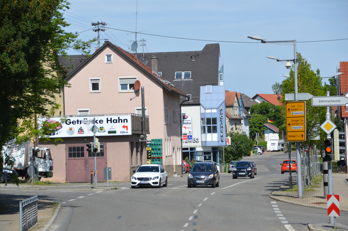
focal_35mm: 158
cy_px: 116
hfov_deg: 13.1
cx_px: 174
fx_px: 1521
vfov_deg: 8.7
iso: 100
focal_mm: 105
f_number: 9
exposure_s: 1/320
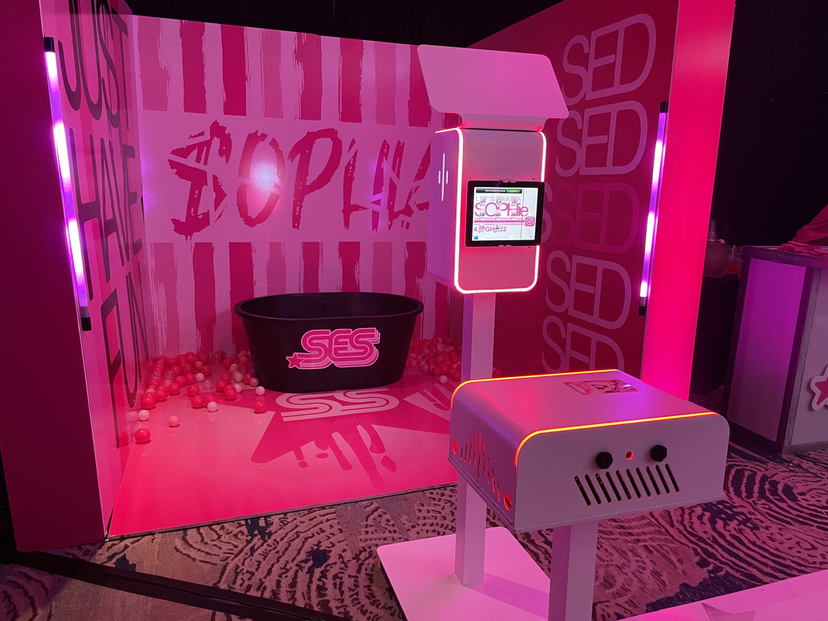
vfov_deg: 53.1
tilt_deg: -10.8
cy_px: 310
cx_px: 414
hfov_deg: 67.3
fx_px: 622
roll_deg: -1.6
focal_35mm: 26
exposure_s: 1/30
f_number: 1.6
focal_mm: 4.2
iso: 500
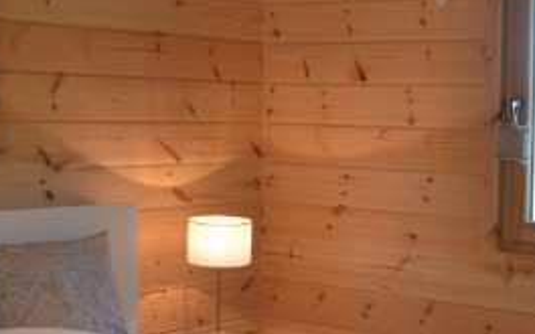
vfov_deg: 17.6
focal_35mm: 74
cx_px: 403
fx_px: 1079
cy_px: 160
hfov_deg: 27.5
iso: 400
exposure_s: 1/125
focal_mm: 16
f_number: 3.5
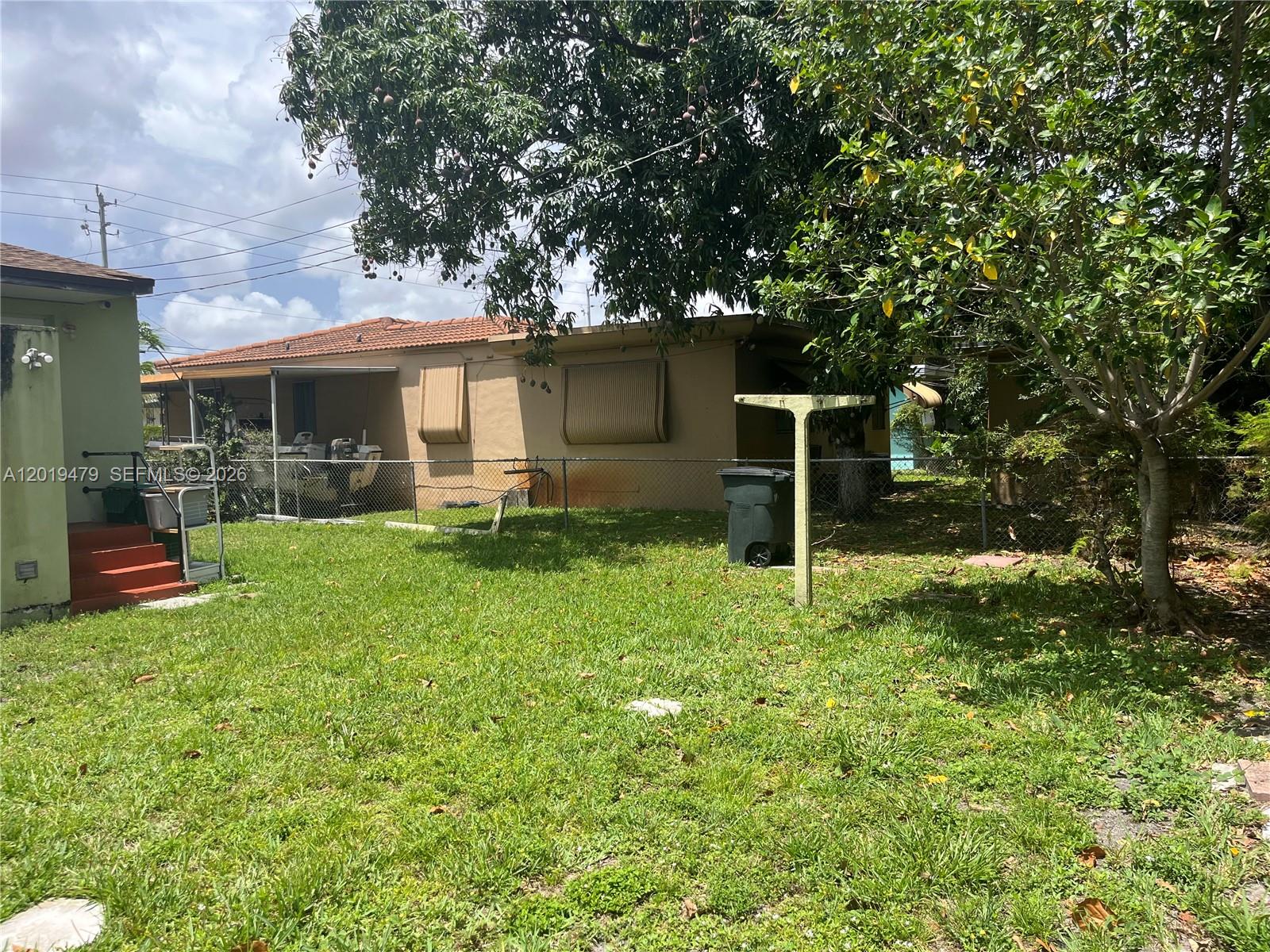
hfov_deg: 67.3
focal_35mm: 26
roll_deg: +2.0
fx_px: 954
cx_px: 635
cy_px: 476
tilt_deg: -2.3
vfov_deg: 53.1
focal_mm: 5.1
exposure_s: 1/2463
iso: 50
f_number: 1.6
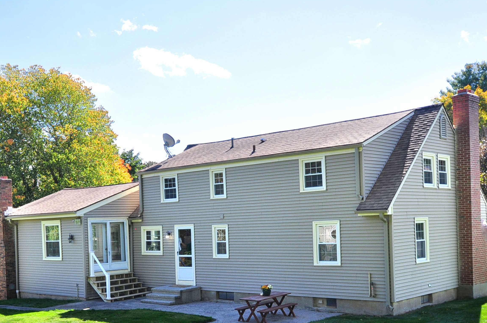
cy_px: 202
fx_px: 513
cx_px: 239
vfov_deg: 34.8
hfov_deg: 50.7
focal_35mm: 38
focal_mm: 20
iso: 200
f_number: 9
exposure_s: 1/100
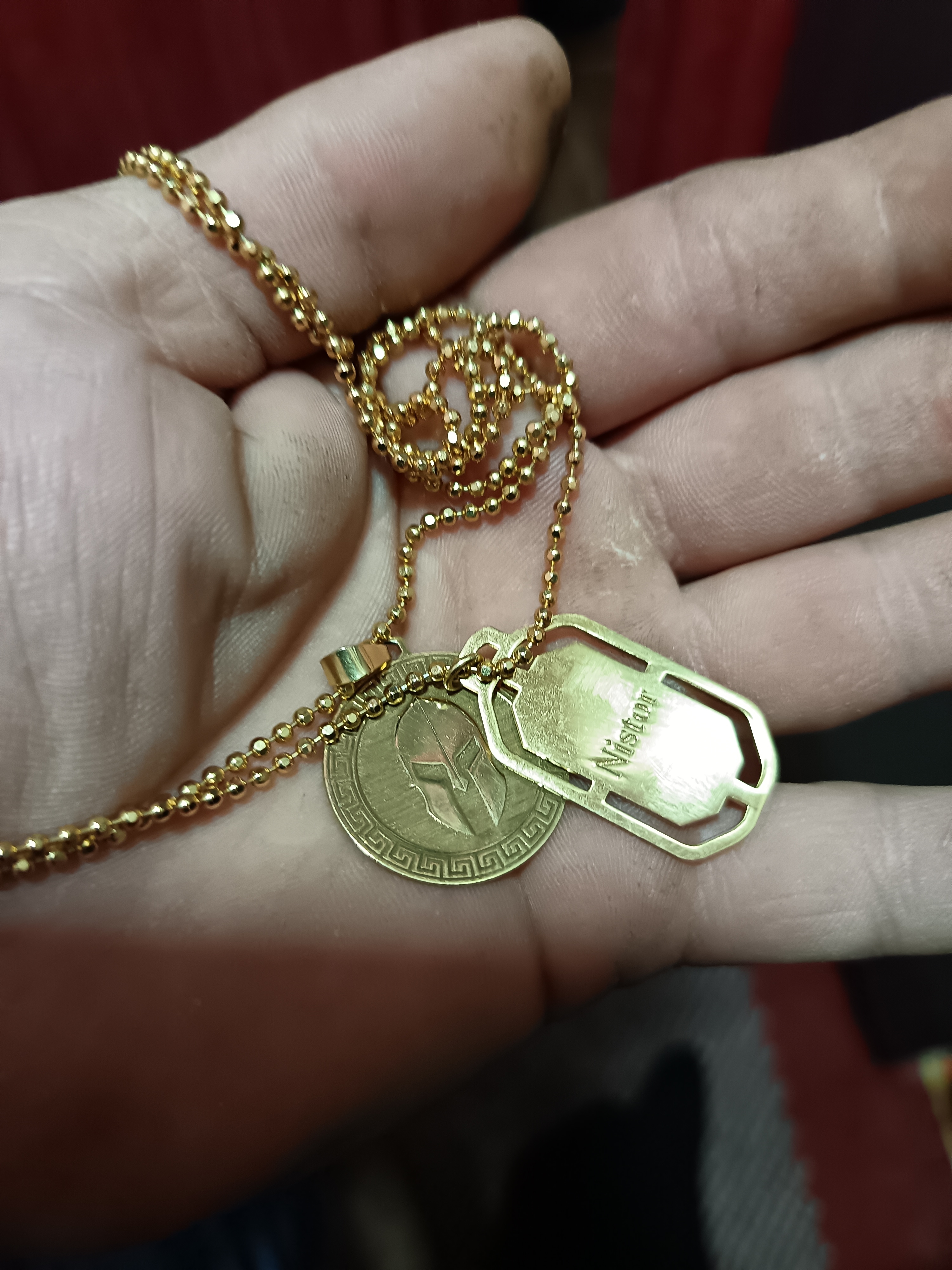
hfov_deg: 56.8
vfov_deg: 71.6
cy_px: 635
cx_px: 476
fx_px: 880
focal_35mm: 24
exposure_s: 1/25
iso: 2748
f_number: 1.75
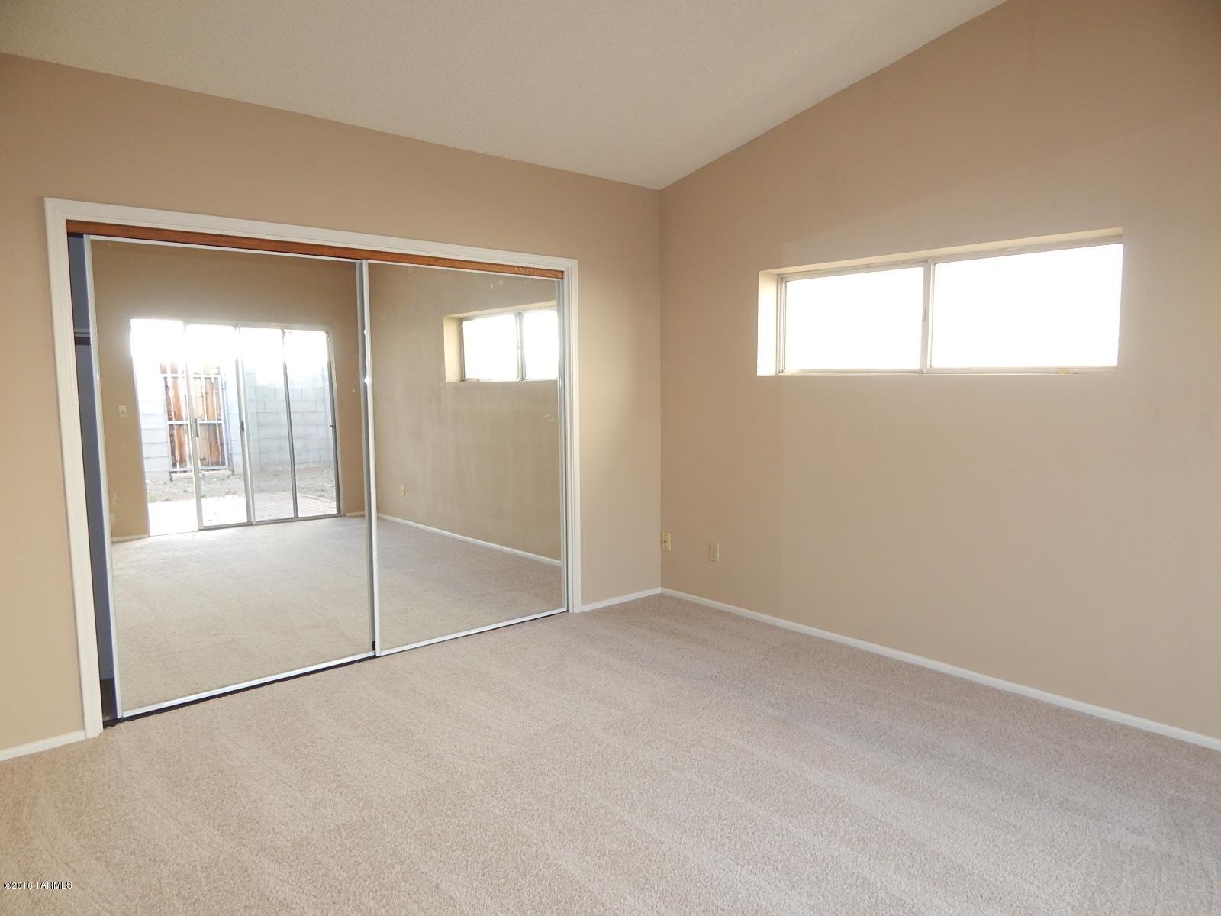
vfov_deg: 61.1
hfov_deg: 76.4
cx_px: 610
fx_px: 776
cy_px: 458
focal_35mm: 22
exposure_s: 1/50
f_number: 3
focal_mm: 4
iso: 125
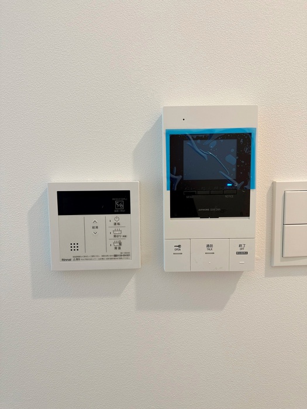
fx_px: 284
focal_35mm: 24
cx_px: 154
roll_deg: +0.5
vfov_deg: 71.6
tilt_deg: -6.1
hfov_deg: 56.8
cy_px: 204
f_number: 1.78
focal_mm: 6.86
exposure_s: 1/60
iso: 125
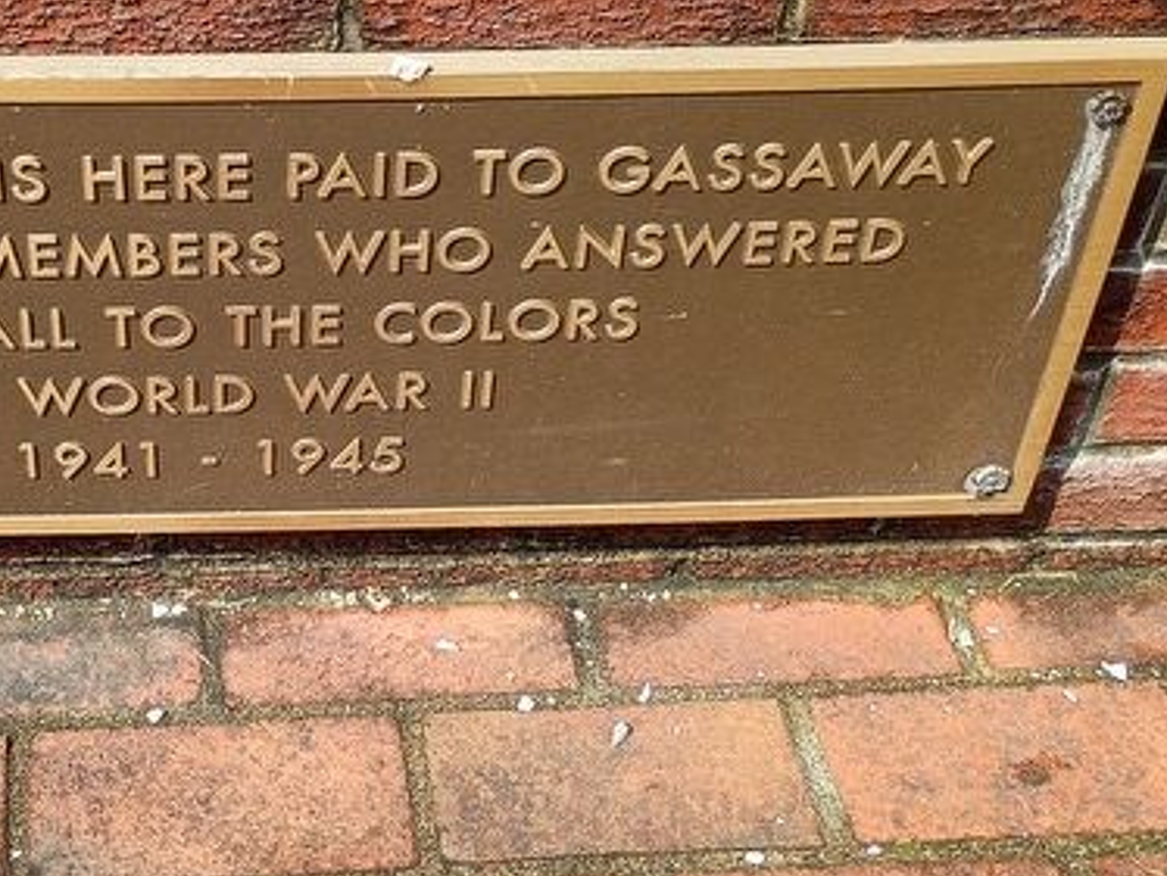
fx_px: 2092
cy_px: 355
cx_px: 265
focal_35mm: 62
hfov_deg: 30.6
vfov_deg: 23.6
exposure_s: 1/514
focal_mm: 4.27
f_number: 1.8
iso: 100
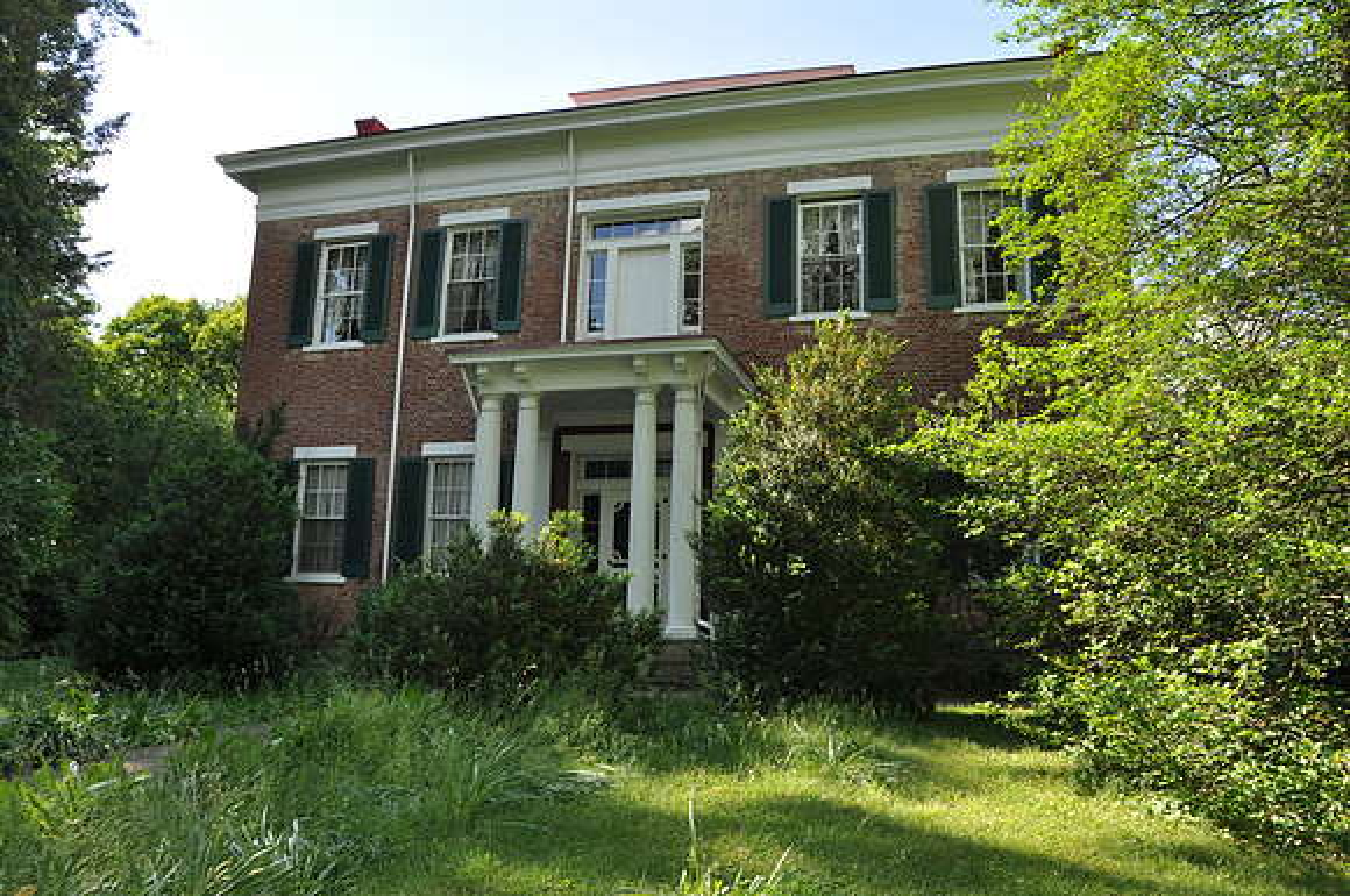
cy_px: 448
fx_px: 1011
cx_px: 675
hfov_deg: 67.5
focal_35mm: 27
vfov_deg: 47.8
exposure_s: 1/200
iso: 200
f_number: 8
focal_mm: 18
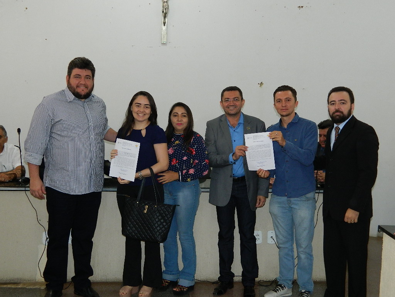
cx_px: 198
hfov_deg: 45.8
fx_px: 468
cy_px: 148
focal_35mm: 41
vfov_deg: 35.1
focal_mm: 7.3
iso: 200
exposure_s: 1/40
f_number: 3.5
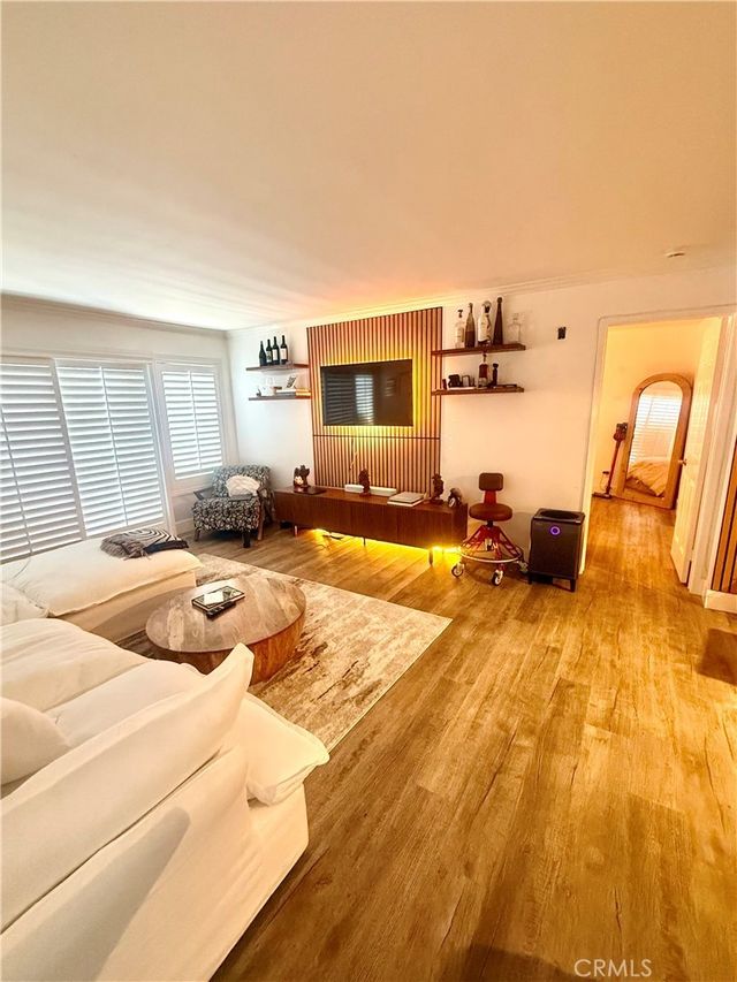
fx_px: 397
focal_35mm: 14
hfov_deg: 85.7
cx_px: 368
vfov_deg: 102.1
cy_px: 491
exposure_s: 1/60
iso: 640
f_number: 2.2
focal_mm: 2.22
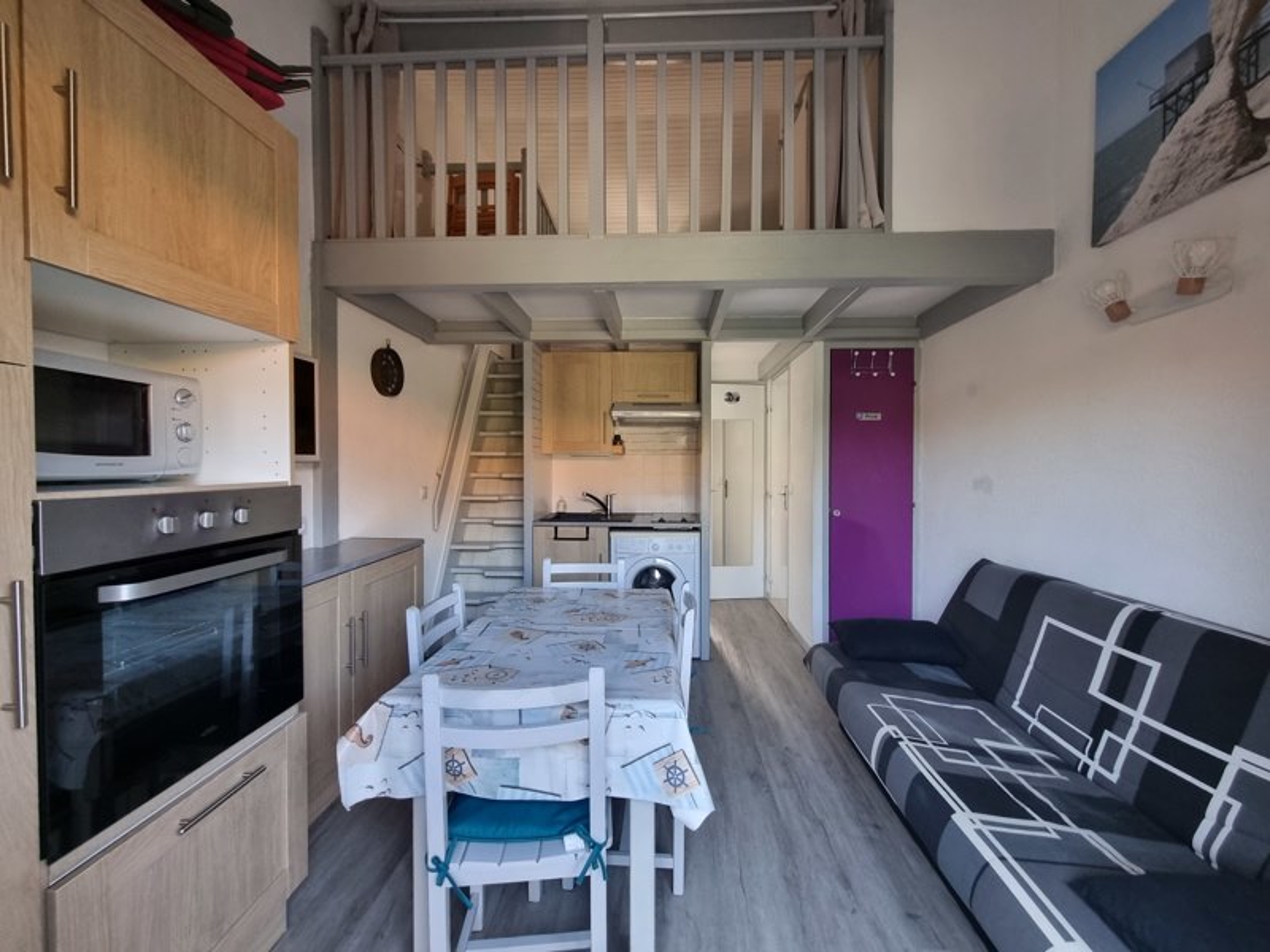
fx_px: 477
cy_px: 476
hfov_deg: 106.2
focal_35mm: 13
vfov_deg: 89.9
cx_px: 635
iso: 200
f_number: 2.2
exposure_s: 1/50
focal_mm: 2.2
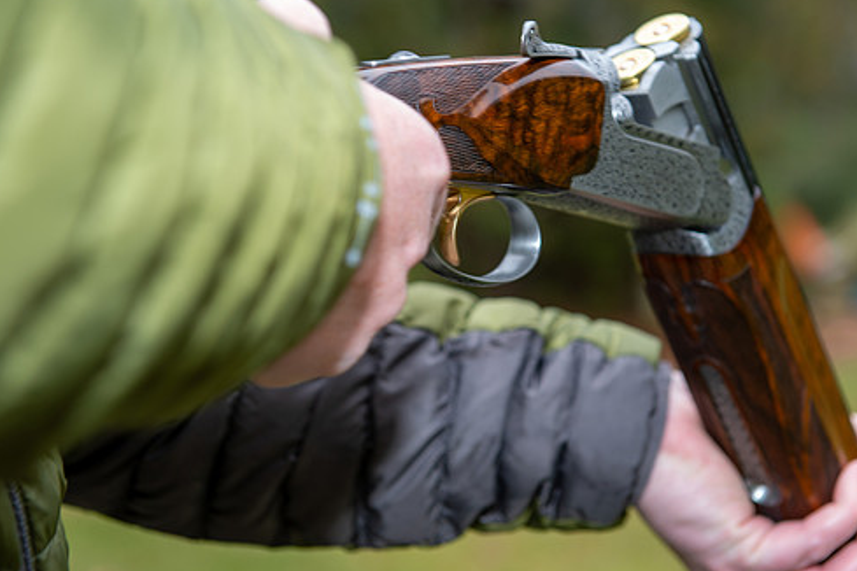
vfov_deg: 16.4
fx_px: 1976
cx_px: 503
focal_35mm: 83
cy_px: 242
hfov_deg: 24.4
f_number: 5
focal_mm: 70
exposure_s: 1/250
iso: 320
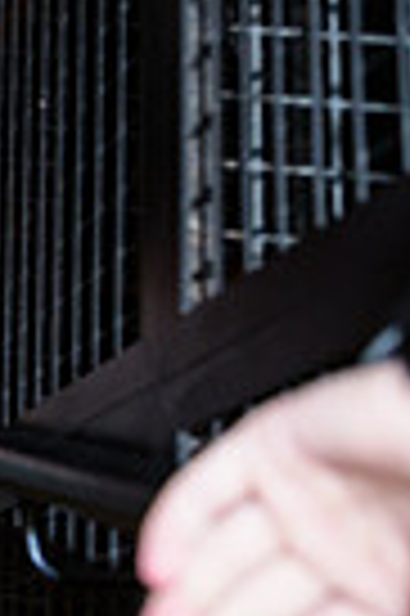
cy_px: 173
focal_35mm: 102
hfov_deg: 10.0
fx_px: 1747
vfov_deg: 19.9
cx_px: -829
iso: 1000
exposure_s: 1/250
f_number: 3.2
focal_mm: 24
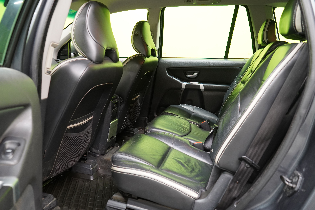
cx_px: 158
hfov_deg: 65.5
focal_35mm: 28
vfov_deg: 46.4
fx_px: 245
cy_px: 105
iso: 2000
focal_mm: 28
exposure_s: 1/20
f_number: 5
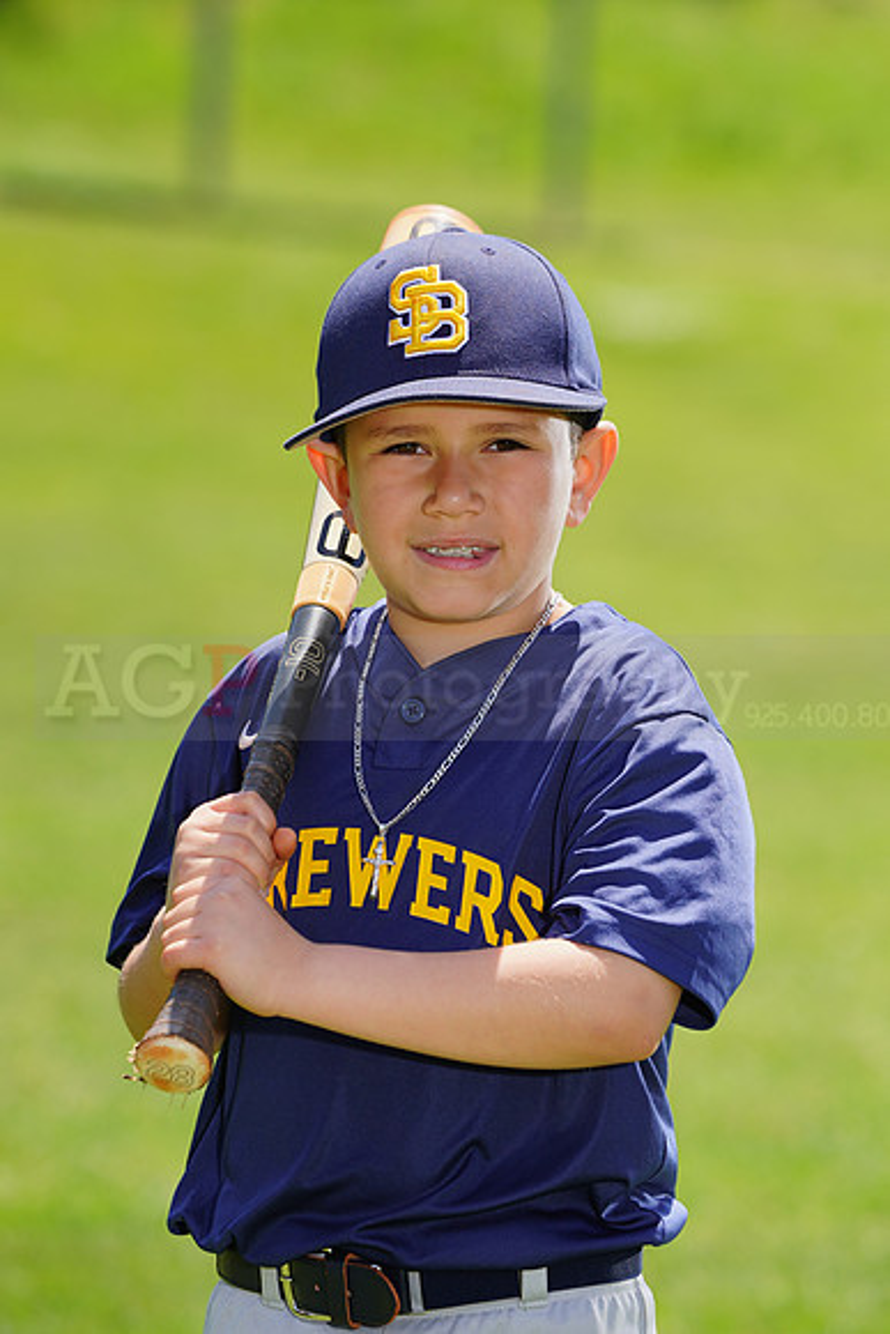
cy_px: 667
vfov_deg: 7.9
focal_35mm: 262
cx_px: 445
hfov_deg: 5.2
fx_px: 9709
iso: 100
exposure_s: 1/250
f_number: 7.1
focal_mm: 262
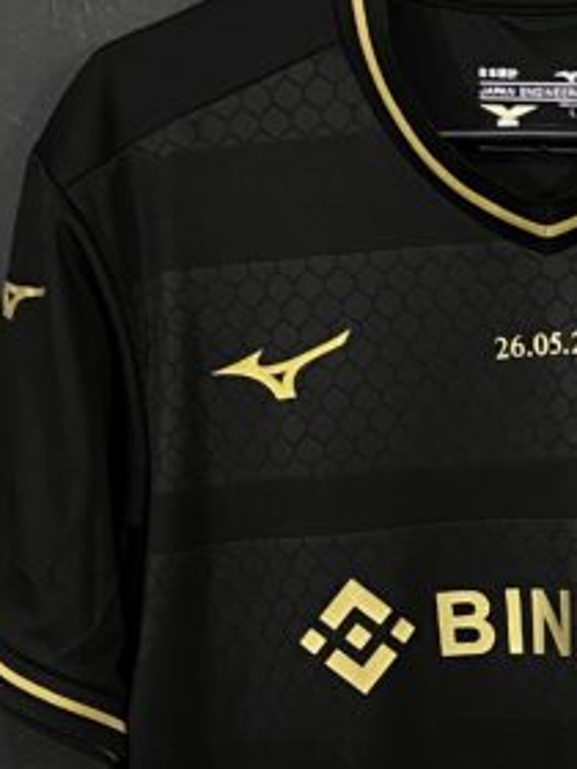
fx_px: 2111
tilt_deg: -10.0
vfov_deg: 20.2
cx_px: 591
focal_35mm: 95
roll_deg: +0.1
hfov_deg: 15.3
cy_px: 692
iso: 400
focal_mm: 4.25
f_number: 1.8
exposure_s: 1/60
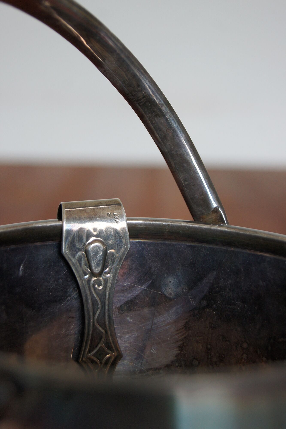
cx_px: 143
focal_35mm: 75
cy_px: 214
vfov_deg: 27.0
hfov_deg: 18.2
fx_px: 894
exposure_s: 1/80
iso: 400
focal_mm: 50
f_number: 5.6
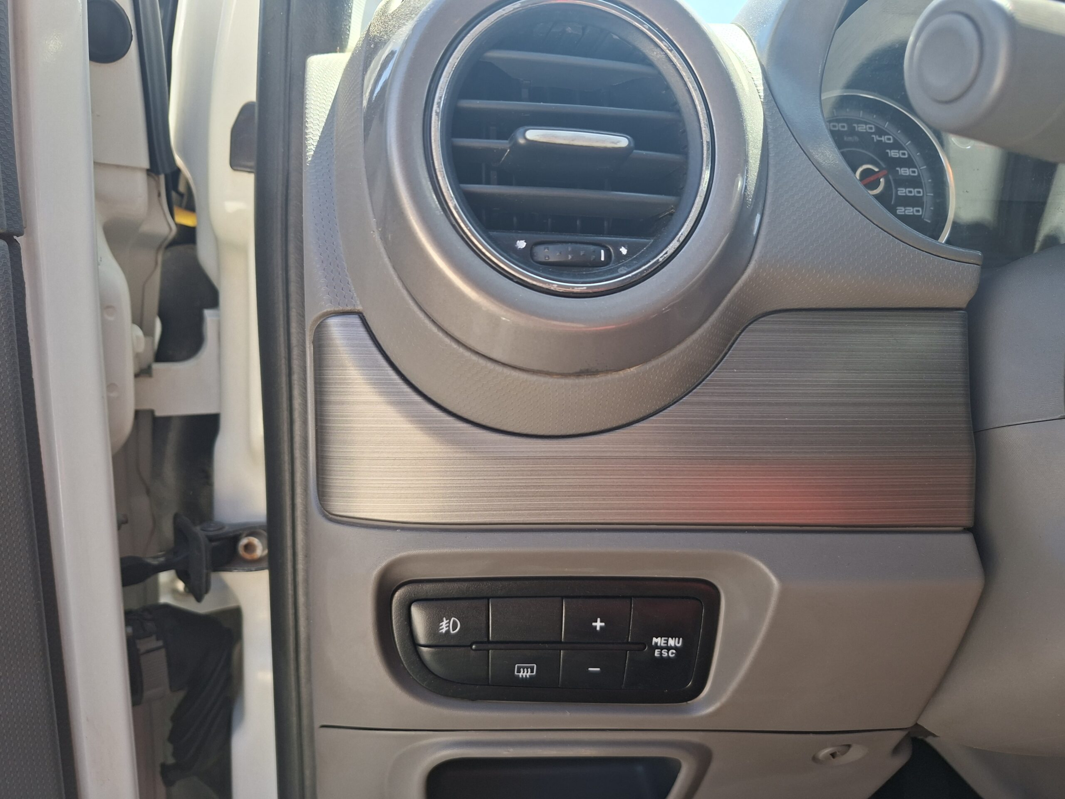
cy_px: 400
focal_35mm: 23
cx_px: 532
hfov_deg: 73.9
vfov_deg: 58.9
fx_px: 708
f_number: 1.8
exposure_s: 1/164
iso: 50
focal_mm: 5.54
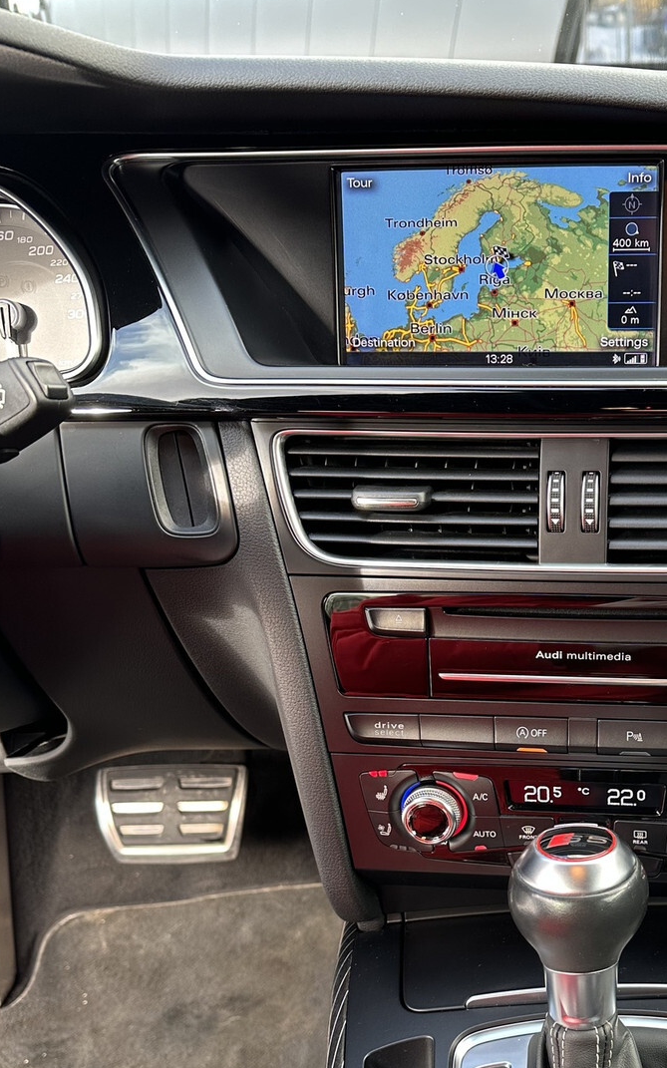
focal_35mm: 38
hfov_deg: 32.1
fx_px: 1106
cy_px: 775
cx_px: 589
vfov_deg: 49.9
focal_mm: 6.86
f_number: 1.78
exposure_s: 1/121
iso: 125
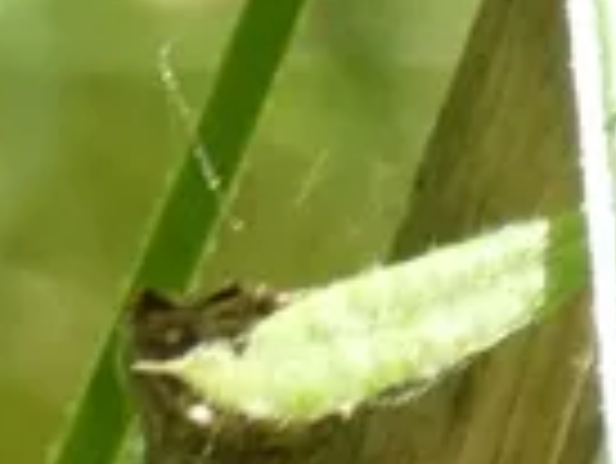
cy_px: 1009
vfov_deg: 3.5
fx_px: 7498
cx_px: 292
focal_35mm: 421
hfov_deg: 4.7
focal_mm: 16
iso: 125
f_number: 4.7
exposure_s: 1/80
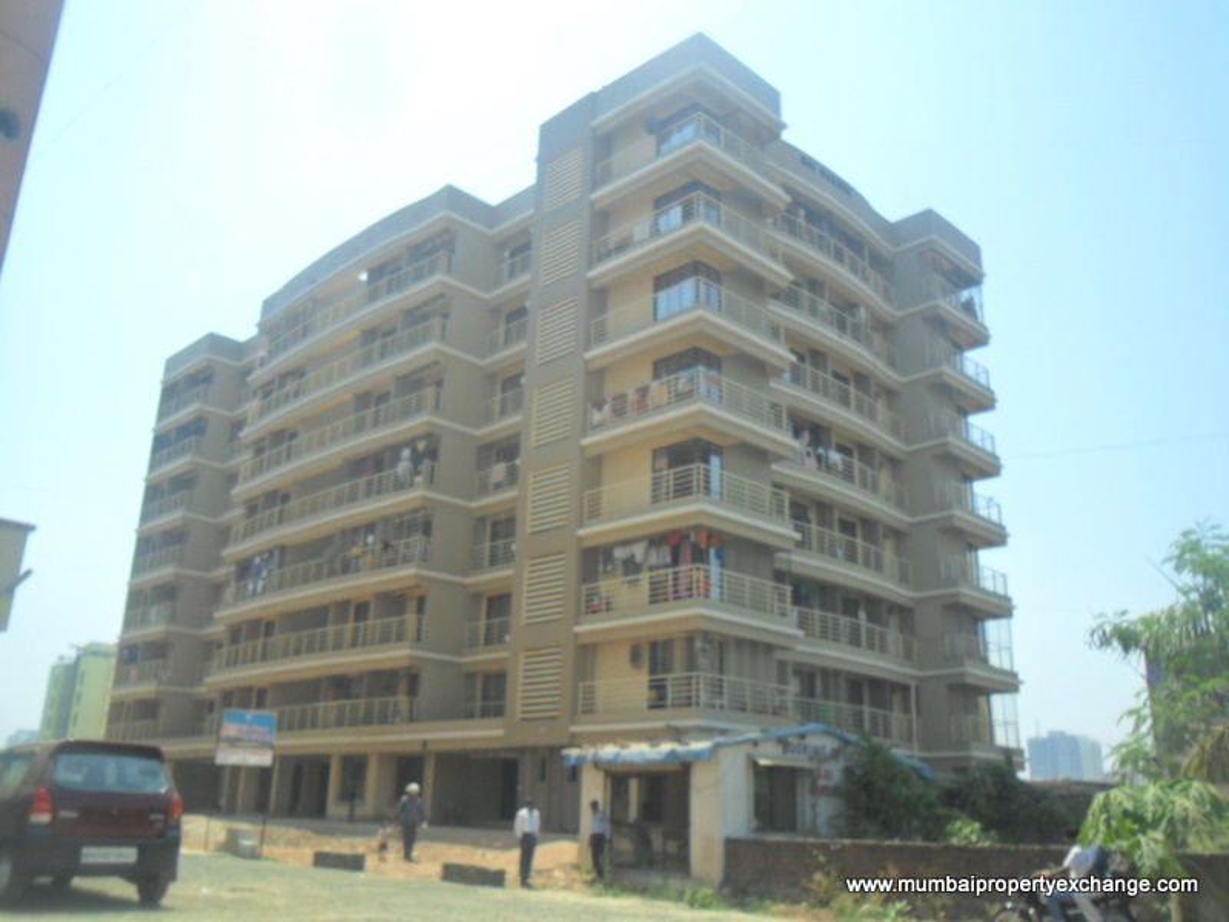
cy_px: 461
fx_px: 1136
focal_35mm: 32
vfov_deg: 44.2
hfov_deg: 56.8
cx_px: 614
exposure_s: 1/750
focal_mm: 5.7
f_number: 3.7
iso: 100
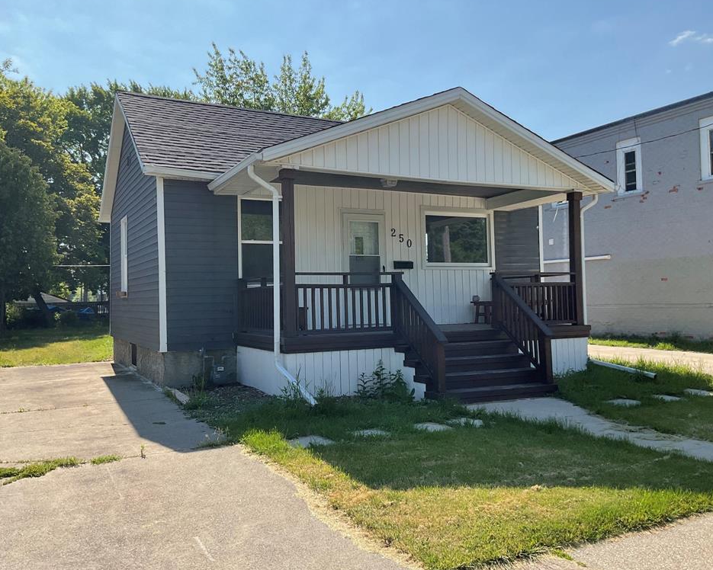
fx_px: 654
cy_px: 282
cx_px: 336
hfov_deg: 57.1
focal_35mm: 31
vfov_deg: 47.1
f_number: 1.8
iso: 16
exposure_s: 1/1412
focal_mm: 3
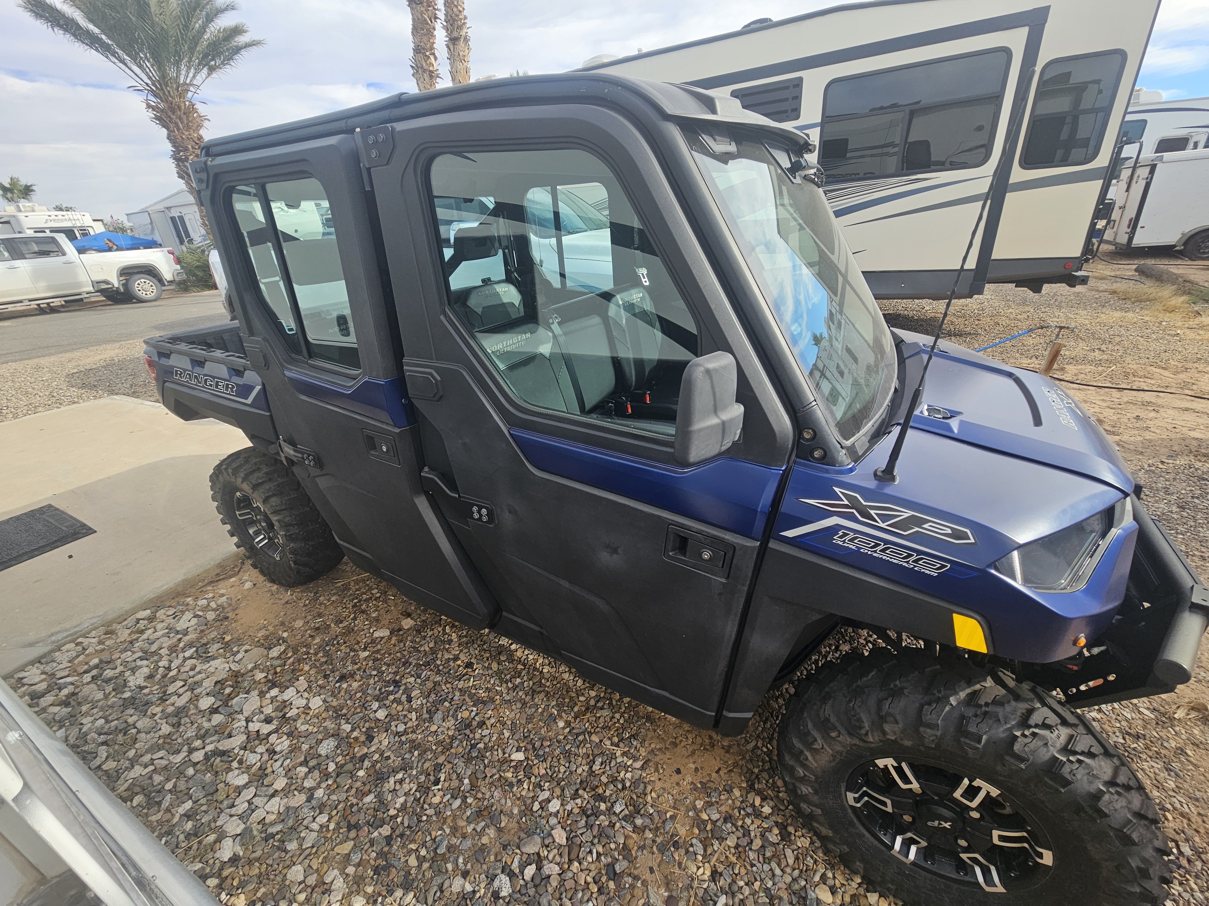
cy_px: 453
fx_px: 454
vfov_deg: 89.9
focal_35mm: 13
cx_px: 604
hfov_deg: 106.2
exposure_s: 1/765
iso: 50
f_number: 2.2
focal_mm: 2.2
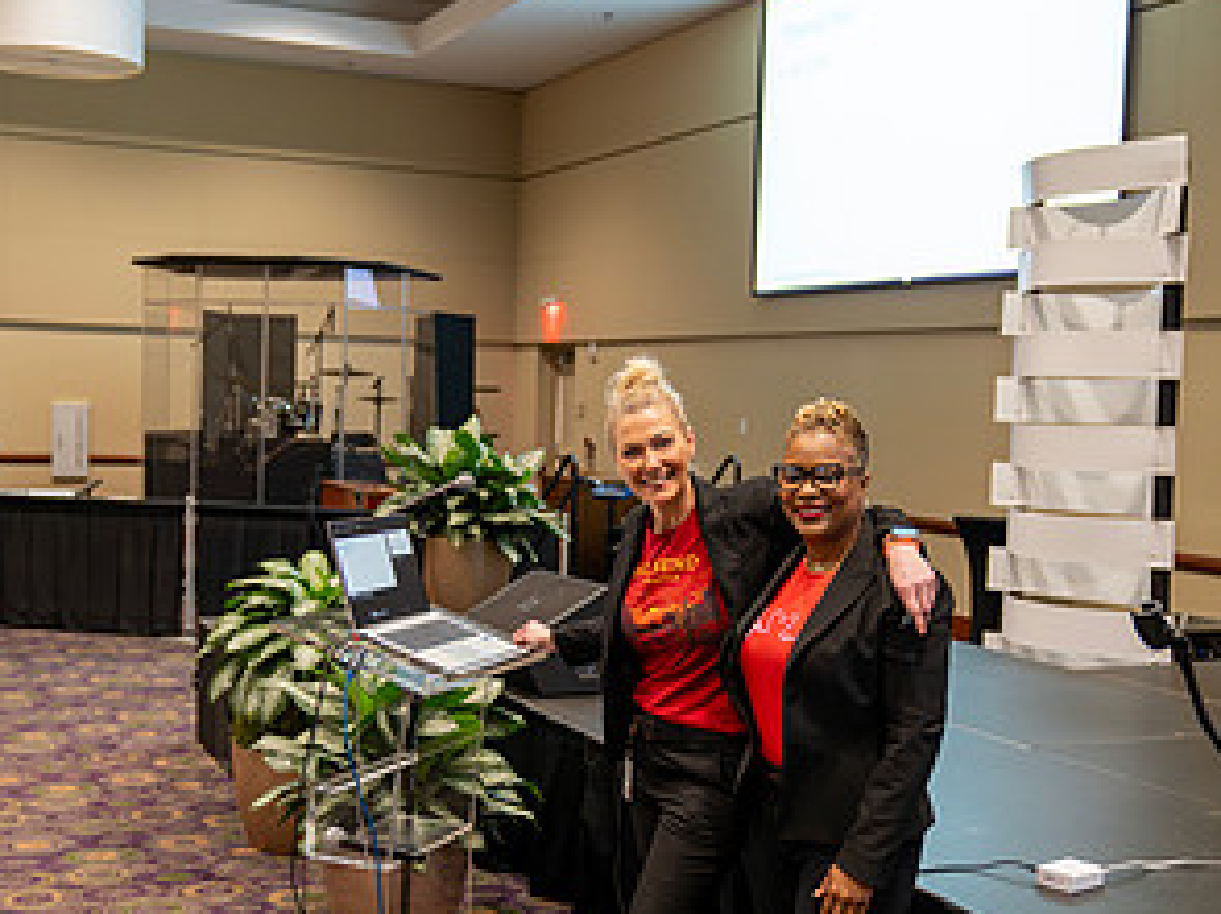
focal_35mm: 47
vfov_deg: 30.9
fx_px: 1657
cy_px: 480
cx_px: 604
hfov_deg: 40.4
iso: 1250
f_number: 2.8
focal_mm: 32
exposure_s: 1/125
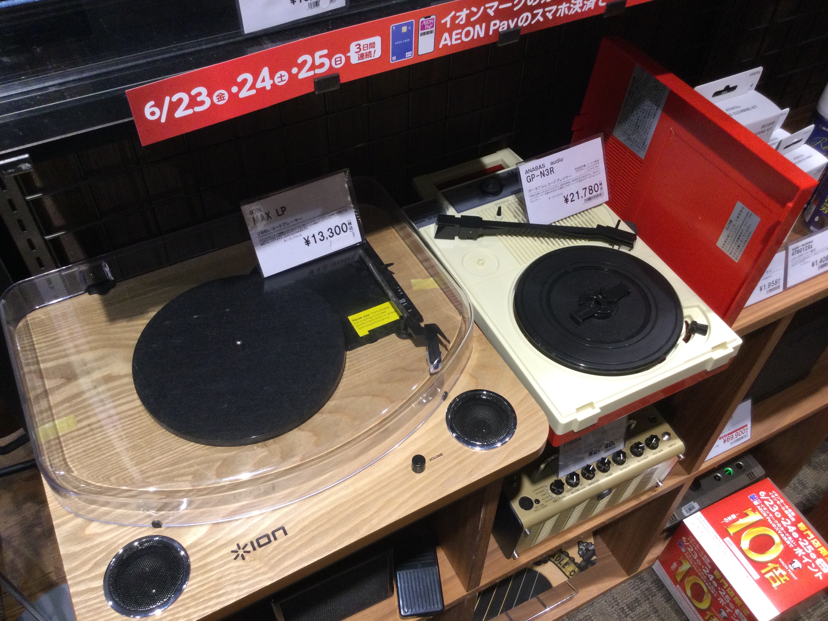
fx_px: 742
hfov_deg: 58.4
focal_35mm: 31
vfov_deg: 45.4
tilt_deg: -49.2
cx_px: 414
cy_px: 310
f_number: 2.4
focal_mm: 3.3
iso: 40
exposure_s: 1/30
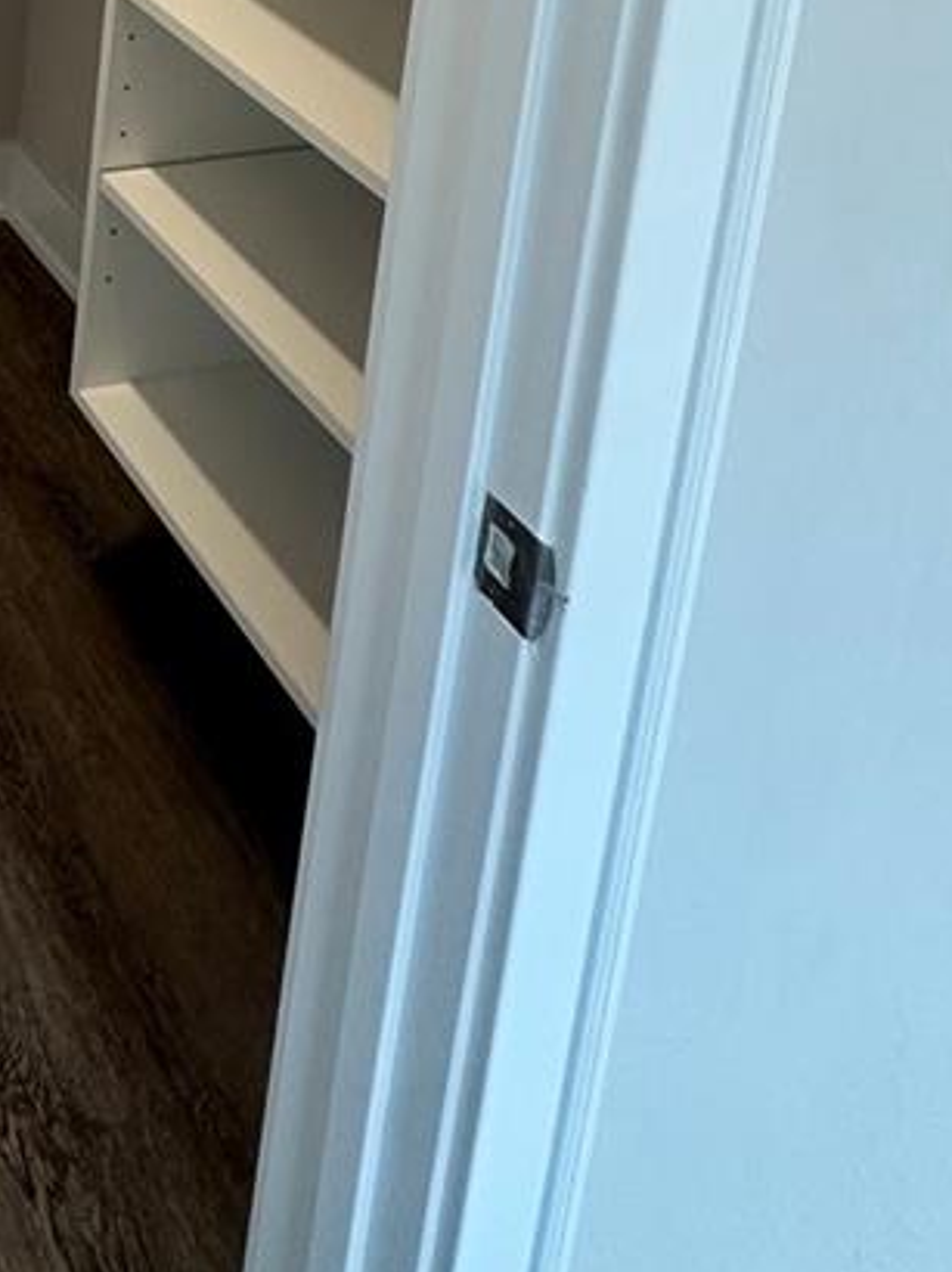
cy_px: -357
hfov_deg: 28.6
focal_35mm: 41
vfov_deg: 33.9
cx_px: -295
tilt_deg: -10.0
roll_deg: -3.1
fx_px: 1505
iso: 200
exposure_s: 1/60
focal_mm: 2.22
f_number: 2.2
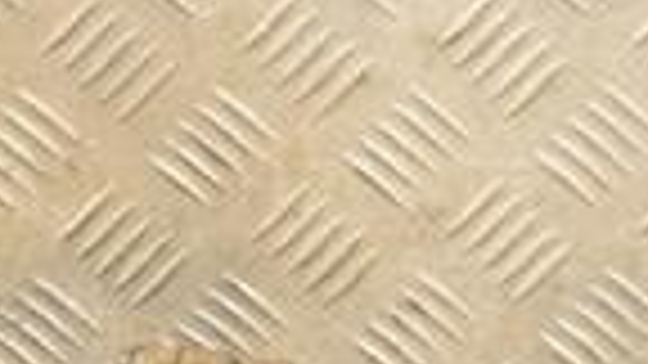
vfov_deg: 4.9
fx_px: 4261
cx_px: 774
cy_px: 351
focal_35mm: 248
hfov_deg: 8.6
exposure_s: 1/125
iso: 800
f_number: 5
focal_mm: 38
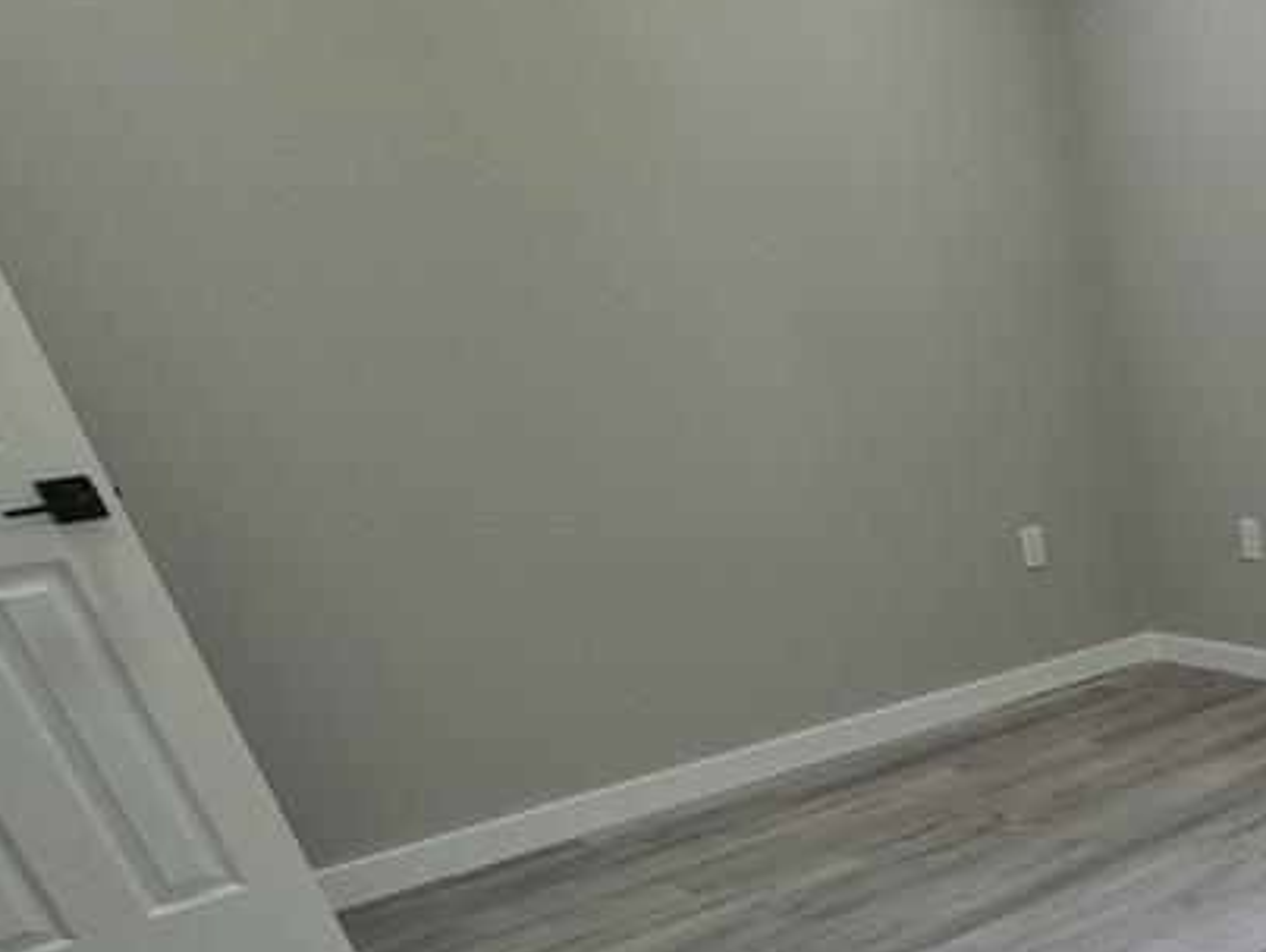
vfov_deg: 37.5
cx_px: 1480
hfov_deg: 40.7
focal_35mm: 33
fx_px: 1208
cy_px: 990
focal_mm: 1.74
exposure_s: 1/60
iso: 125
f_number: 2.2
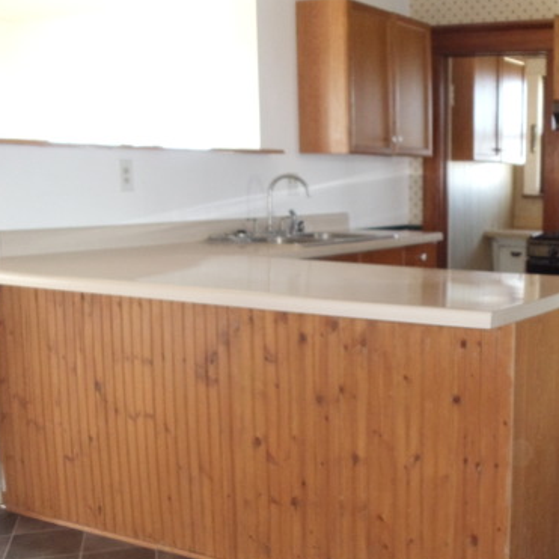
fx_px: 1224
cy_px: 341
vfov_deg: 25.7
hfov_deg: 25.2
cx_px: 464
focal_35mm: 67
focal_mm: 6
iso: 400
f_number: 3.5
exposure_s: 1/30
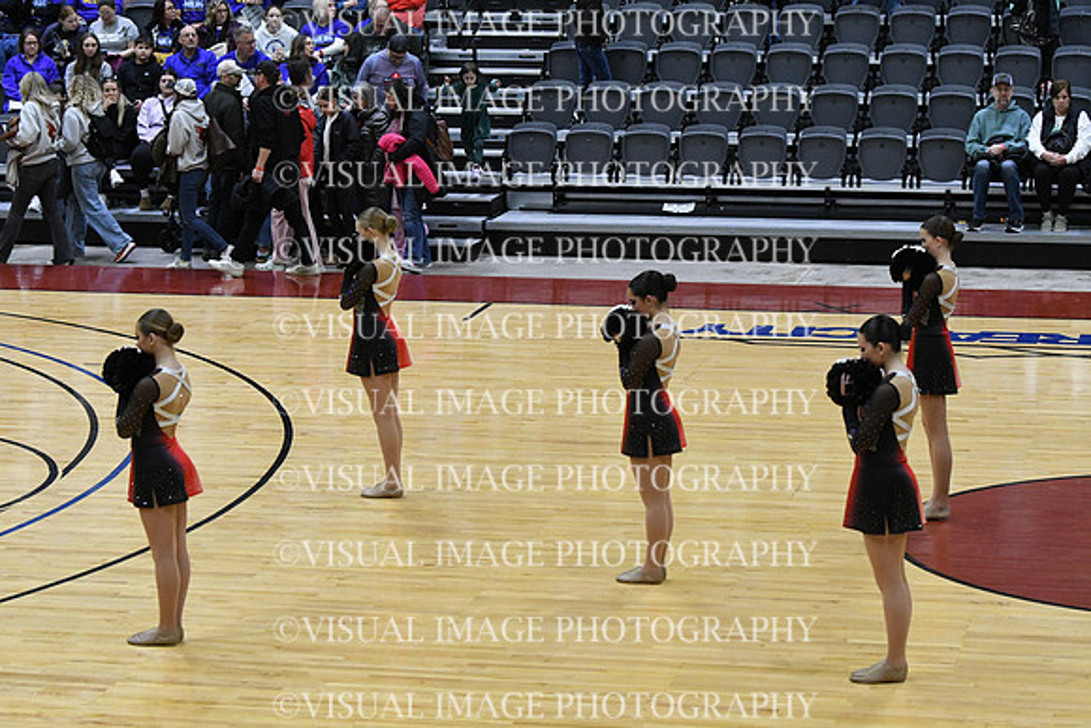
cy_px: 364
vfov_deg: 13.0
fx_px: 3183
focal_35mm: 105
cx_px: 546
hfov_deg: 19.5
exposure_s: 1/400
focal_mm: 70
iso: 4000
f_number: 4
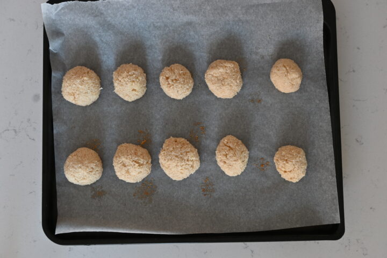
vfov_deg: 28.5
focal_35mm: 47
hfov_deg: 41.7
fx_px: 508
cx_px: 194
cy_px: 129
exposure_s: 1/15
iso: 250
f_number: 5.6
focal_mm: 31.5
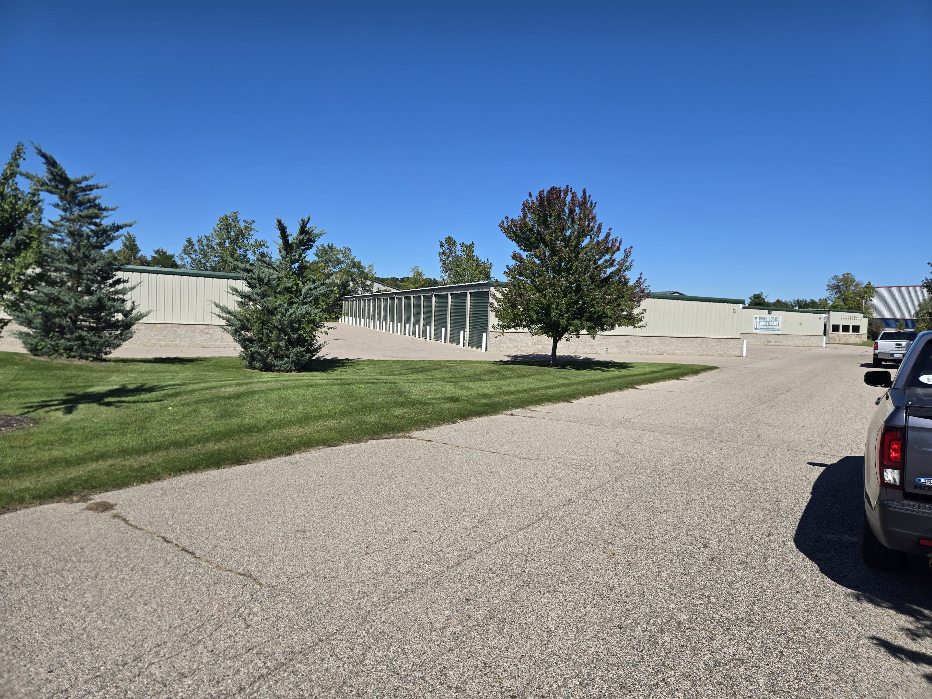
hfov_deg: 73.9
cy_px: 350
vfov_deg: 58.9
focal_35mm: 23
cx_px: 466
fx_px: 619
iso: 25
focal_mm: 5.4
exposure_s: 1/2551
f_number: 1.8
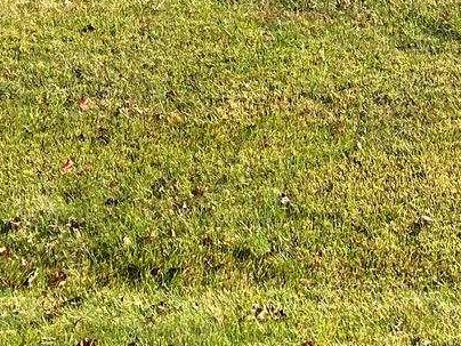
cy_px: -451
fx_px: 1891
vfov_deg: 9.4
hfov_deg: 13.9
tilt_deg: +9.6
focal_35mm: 142
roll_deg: +1.9
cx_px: 268
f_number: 1.8
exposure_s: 1/665
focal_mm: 3.99
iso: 32
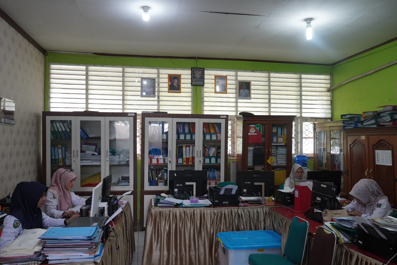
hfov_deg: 61.9
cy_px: 132
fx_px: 331
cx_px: 198
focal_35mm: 30
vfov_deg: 43.6
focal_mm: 20
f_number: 4
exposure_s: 1/160
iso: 1000
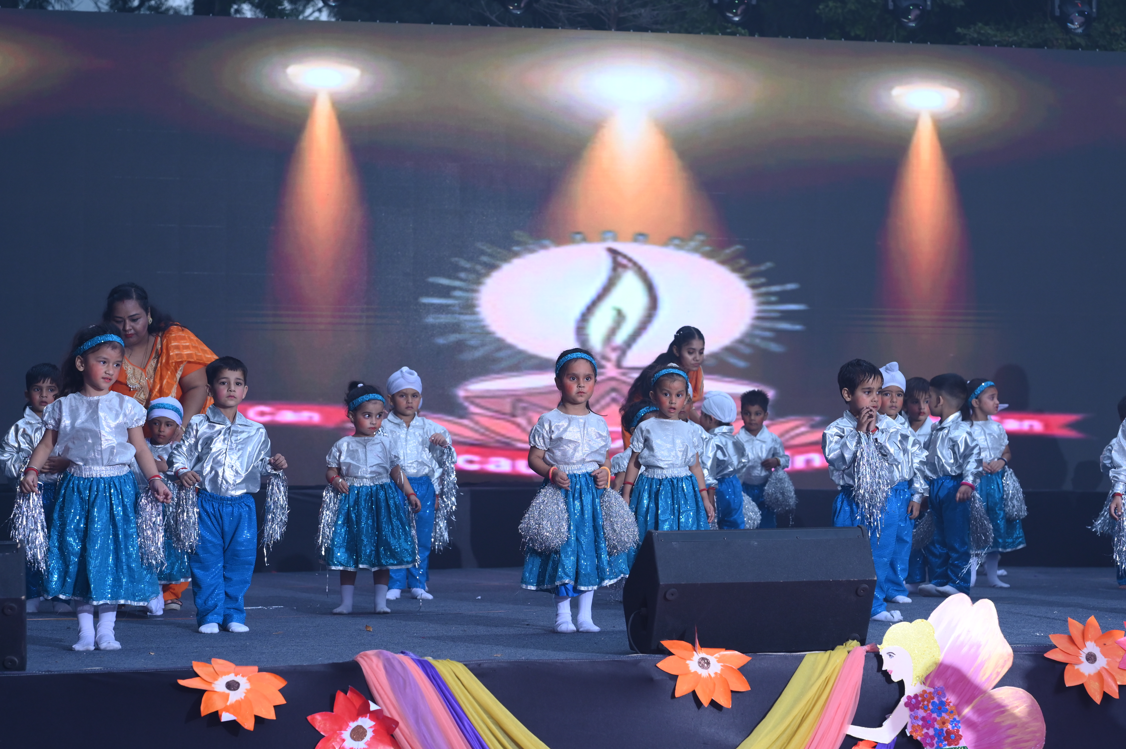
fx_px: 2657
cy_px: 374
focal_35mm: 85
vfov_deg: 16.1
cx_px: 563
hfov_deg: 23.9
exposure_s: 1/160
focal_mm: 85
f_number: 5
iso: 1000
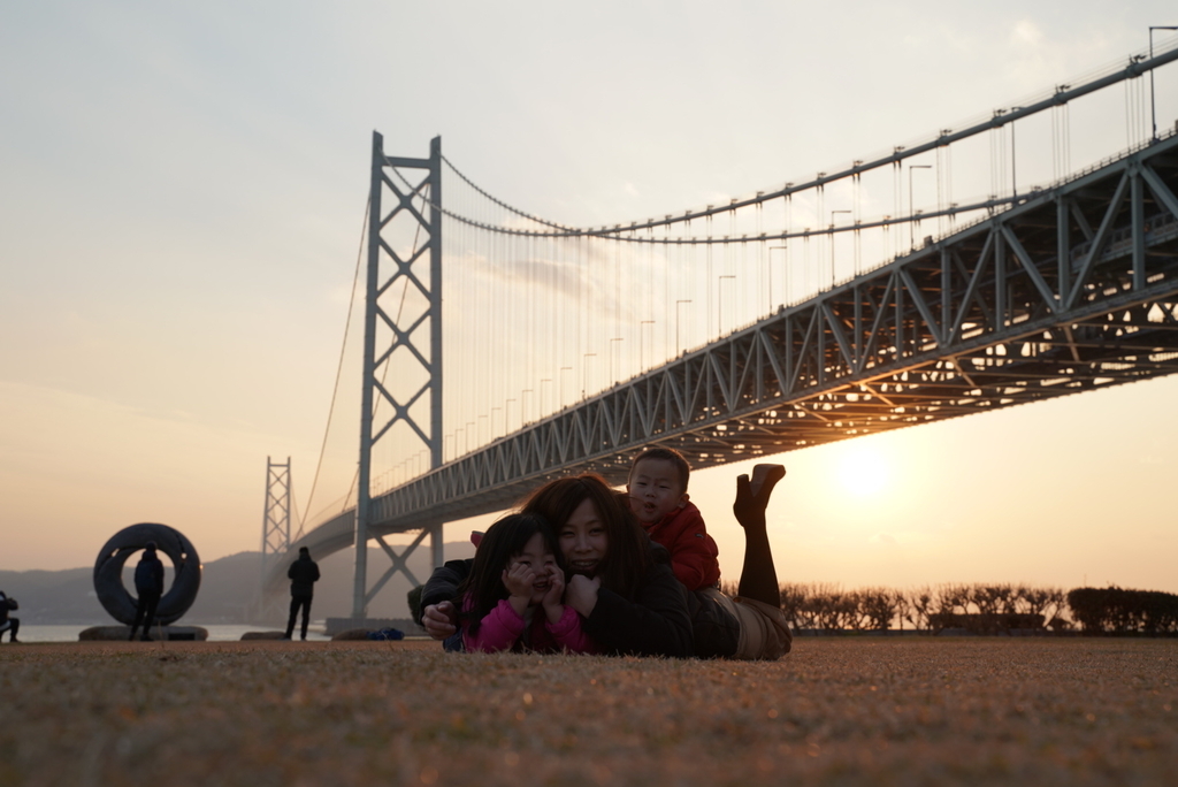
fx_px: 1571
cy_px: 394
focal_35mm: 48
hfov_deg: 41.1
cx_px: 589
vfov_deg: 28.1
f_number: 6.3
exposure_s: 1/200
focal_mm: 48
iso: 100
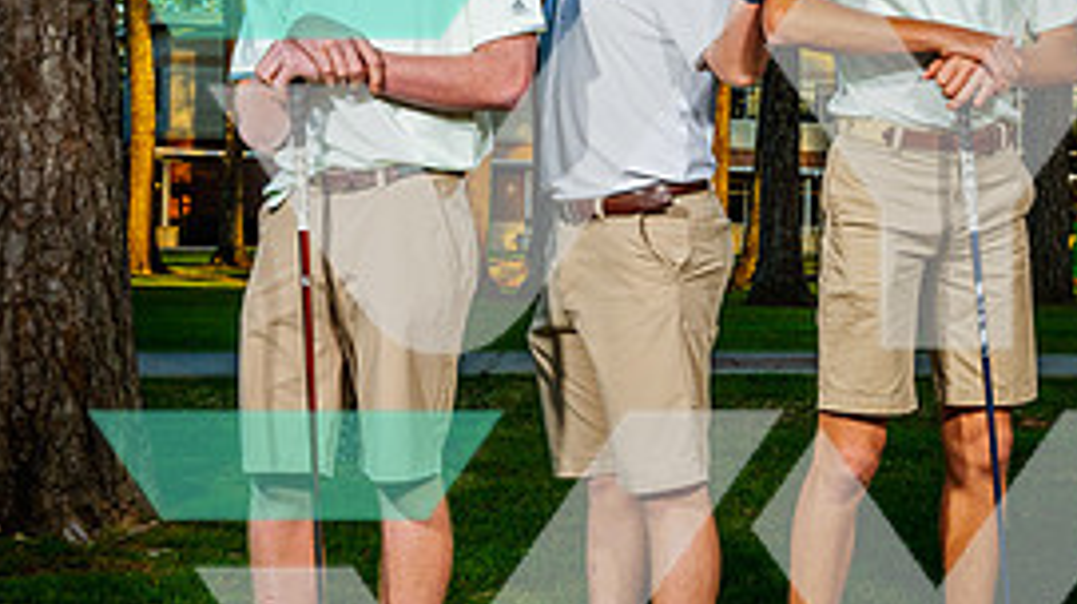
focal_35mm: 85
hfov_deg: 24.0
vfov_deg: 14.2
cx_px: 1054
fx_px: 2426
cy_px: 204
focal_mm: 35
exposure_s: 1/125
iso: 100
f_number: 10
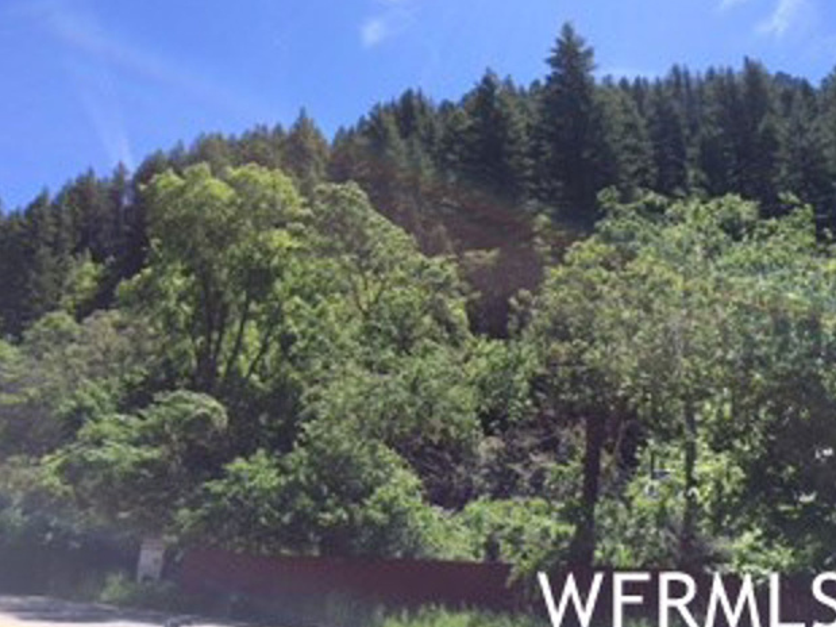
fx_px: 724
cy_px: 312
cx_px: 421
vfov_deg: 46.8
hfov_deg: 60.0
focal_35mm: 30
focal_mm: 4.15
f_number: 2.2
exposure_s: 1/1414
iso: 32
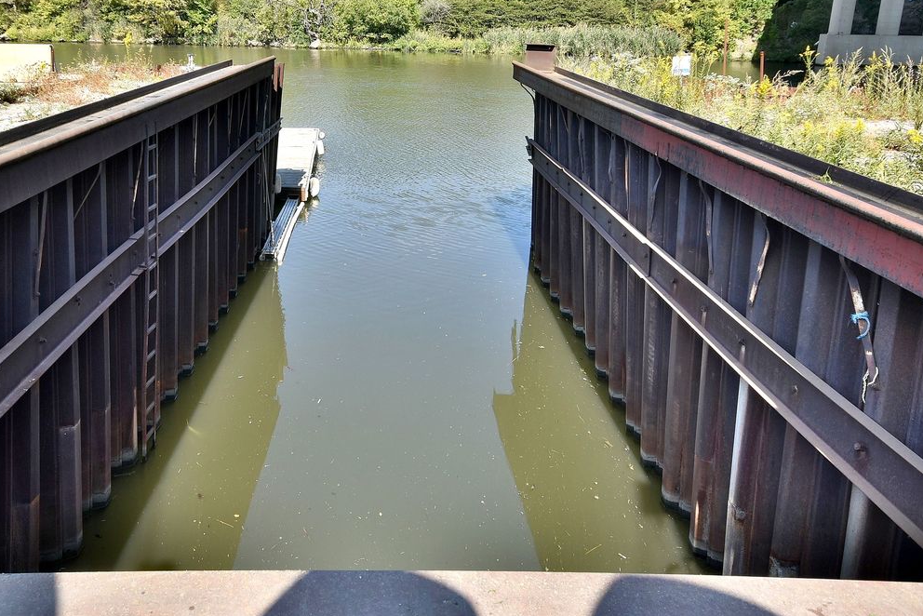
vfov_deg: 40.8
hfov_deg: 58.7
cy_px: 198
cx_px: 391
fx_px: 816
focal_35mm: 32
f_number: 8
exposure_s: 1/250
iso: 200
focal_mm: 13
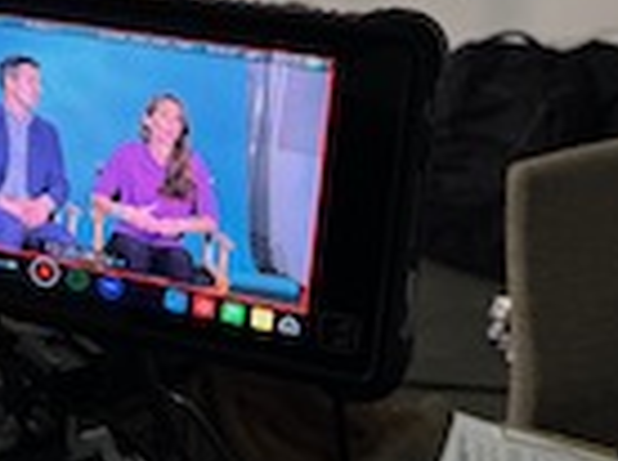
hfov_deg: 19.9
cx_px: -273
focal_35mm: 87
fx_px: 1551
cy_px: -29
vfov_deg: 16.5
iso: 125
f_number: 1.78
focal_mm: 6.76
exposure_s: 1/60
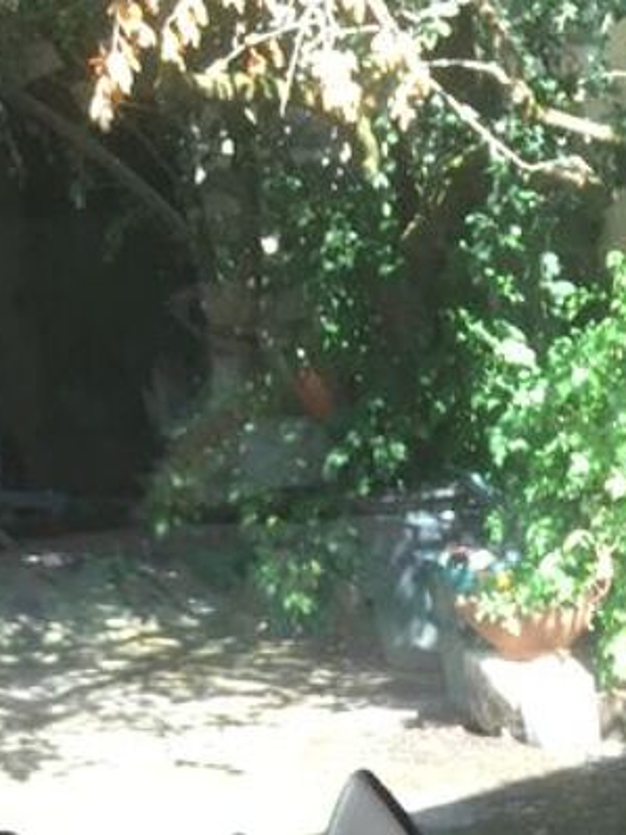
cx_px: 1032
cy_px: 1361
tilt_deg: -25.2
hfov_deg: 14.0
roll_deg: +1.2
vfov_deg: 17.5
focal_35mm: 97
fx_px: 2340
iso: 32
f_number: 2.2
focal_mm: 4.15
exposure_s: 1/100
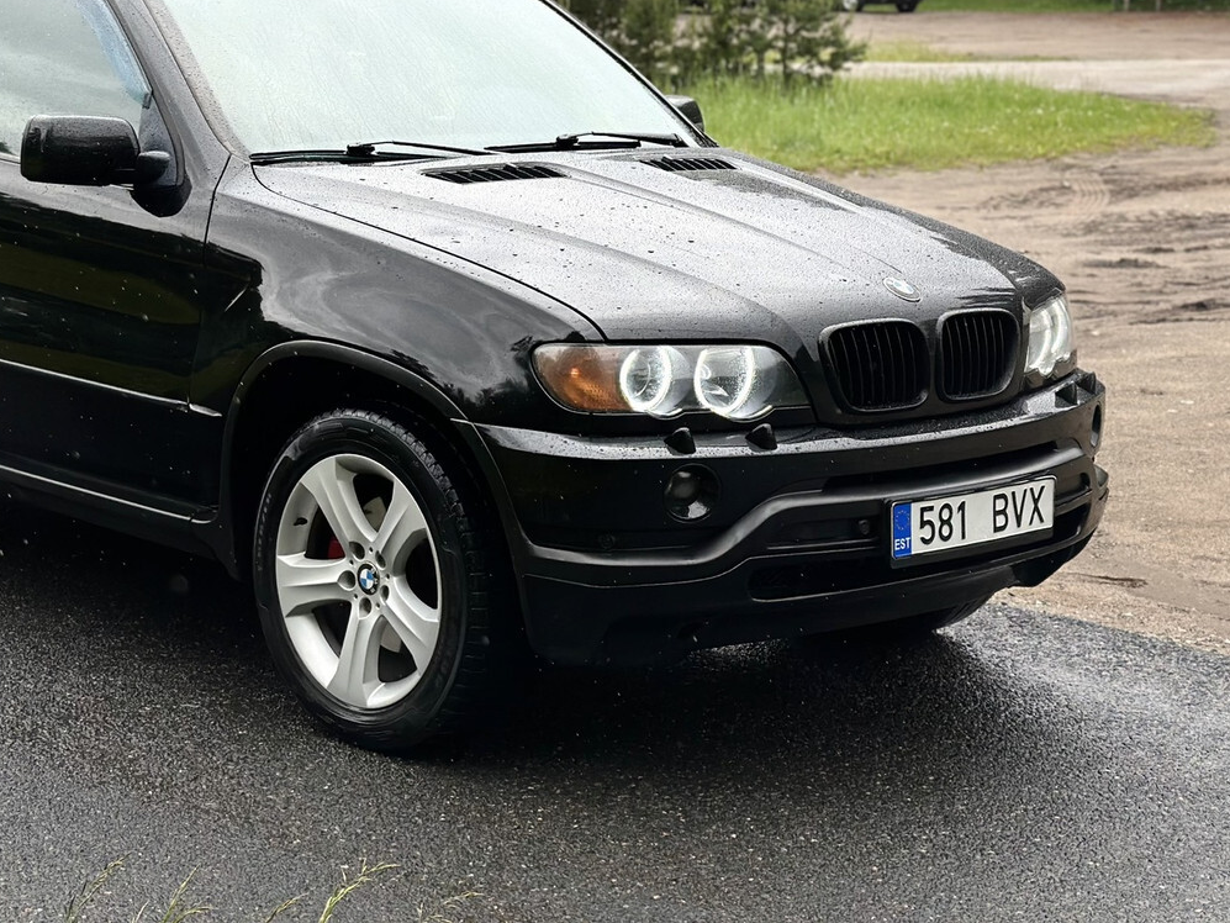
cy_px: 184
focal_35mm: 77
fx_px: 2736
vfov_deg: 19.0
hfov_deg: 25.2
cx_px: 396
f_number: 1.78
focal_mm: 6.86
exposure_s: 1/1590
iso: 80
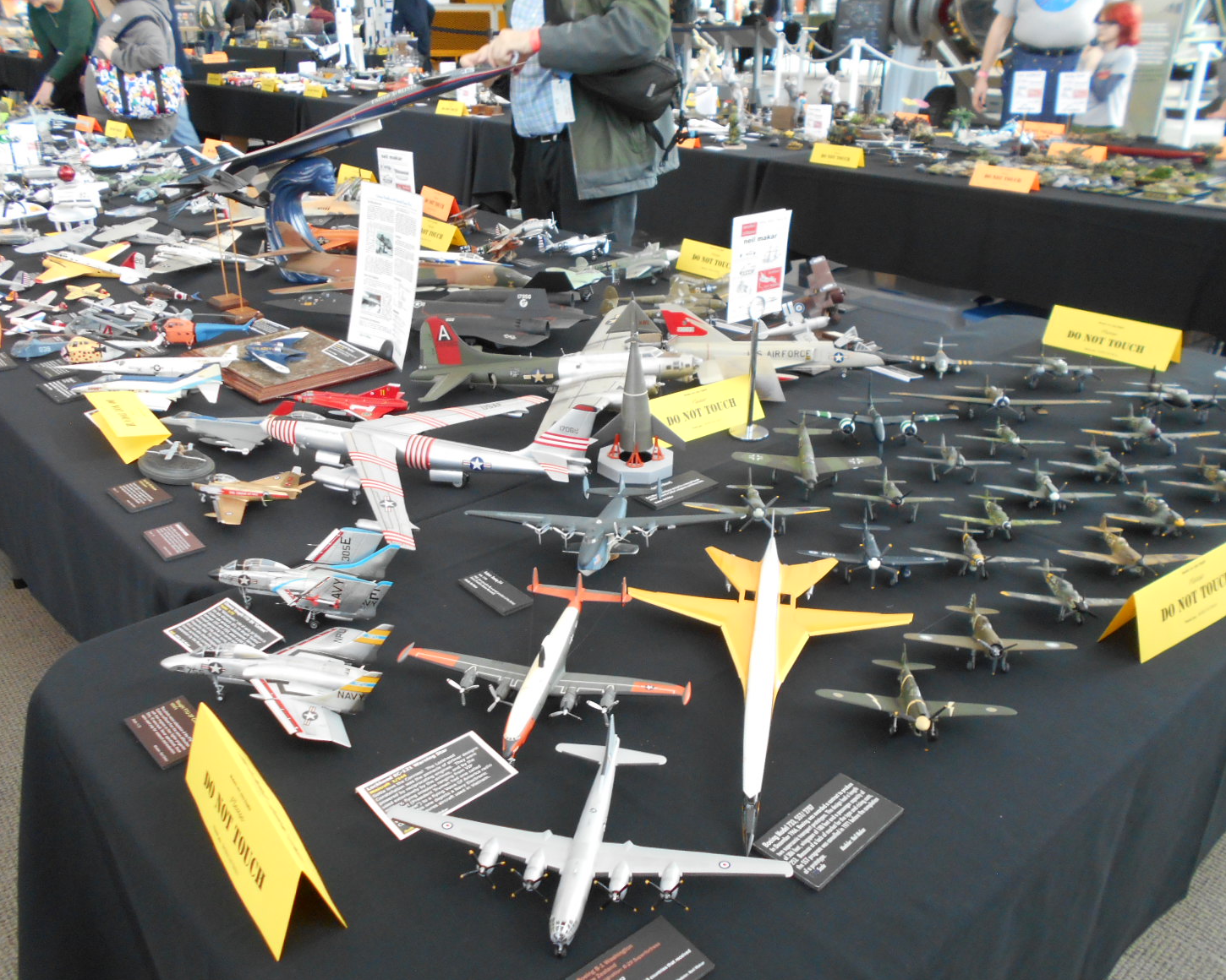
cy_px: 482
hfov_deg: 62.2
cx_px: 600
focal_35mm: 28
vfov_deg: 51.5
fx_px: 1016
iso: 250
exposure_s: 1/30
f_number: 3.2
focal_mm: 4.6
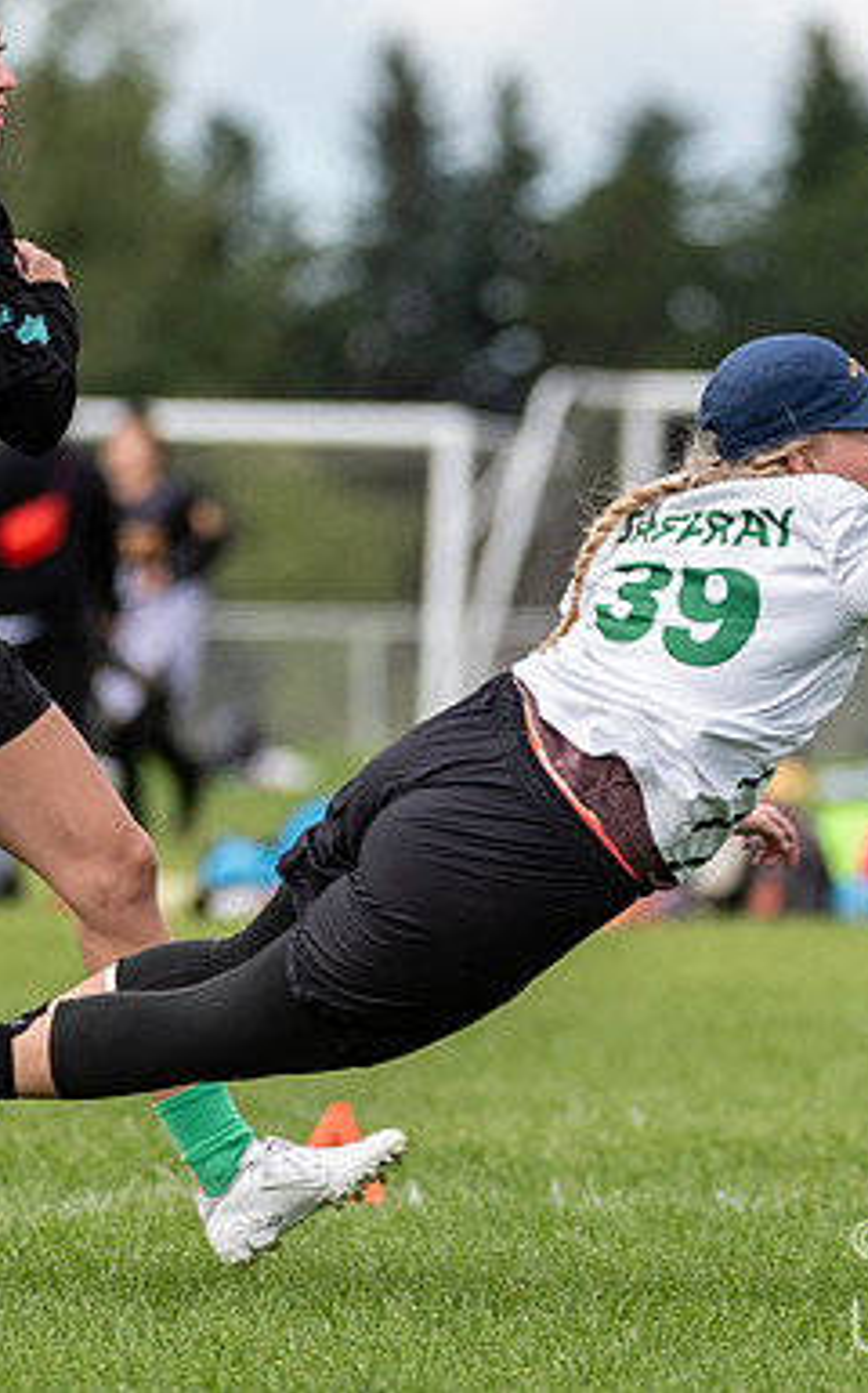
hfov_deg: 1.8
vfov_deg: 2.8
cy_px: 851
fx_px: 28061
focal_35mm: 740
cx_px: 473
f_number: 4
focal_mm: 240
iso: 280
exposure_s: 1/1000
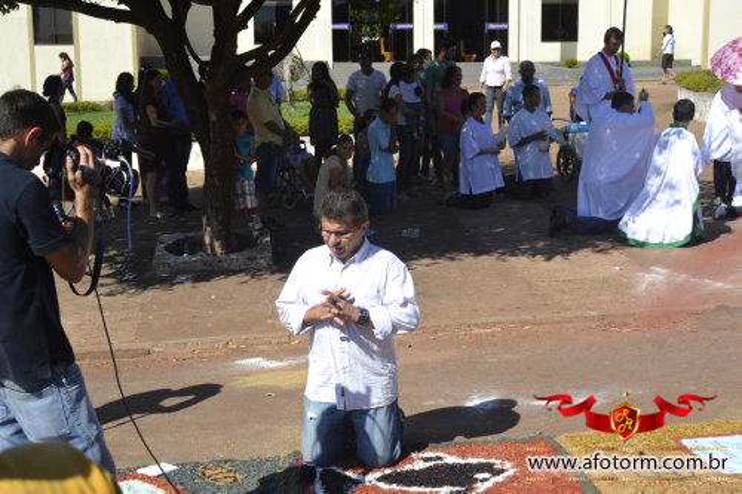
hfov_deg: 37.9
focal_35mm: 52
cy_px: 247
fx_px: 1082
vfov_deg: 25.7
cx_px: 371
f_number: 9
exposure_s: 1/320
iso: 100
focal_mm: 35
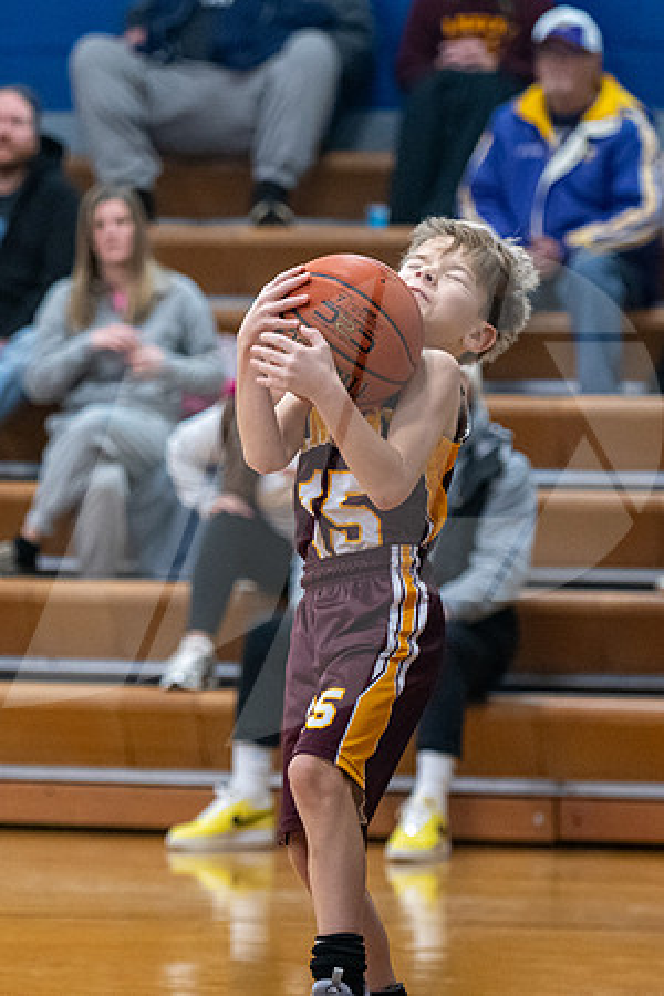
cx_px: 68
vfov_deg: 9.0
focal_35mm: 229
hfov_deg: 6.0
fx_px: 6340
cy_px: 347
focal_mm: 116
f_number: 2.8
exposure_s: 1/800
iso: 3200
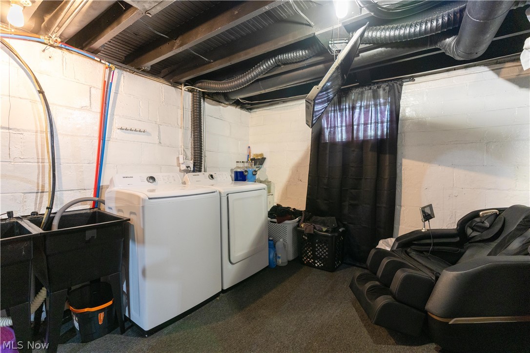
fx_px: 236
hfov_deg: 96.7
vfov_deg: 73.7
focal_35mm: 16
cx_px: 265
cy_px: 176
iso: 1600
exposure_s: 1/40
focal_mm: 16
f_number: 2.8
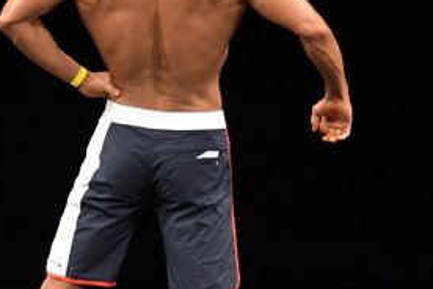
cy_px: 170
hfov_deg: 2.7
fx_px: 9104
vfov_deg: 1.8
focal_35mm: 757
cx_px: 59
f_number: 5.6
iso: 3200
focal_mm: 180
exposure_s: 1/400
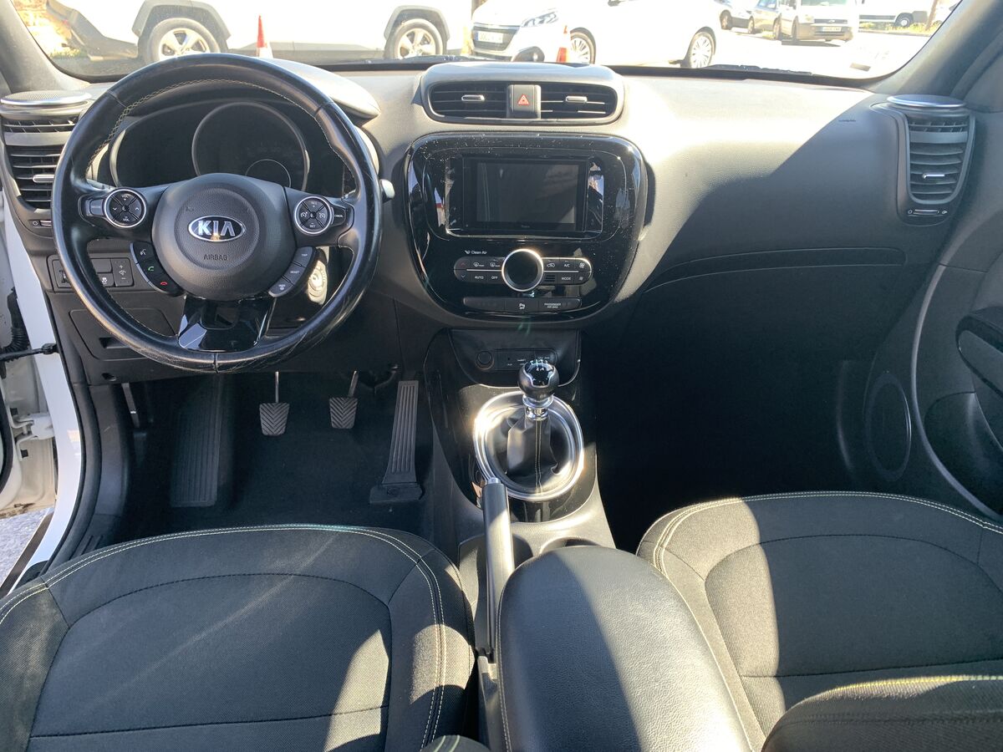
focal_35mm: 26
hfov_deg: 67.3
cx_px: 502
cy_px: 376
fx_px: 753
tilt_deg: -27.1
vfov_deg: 53.1
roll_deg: -3.2
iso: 64
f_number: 1.8
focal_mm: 4.25
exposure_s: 1/121
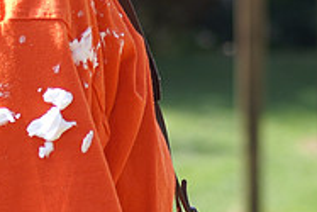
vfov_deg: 4.2
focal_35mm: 325
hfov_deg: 6.3
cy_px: -56
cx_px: 80
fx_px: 2864
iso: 100
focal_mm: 70
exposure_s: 1/250
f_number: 5
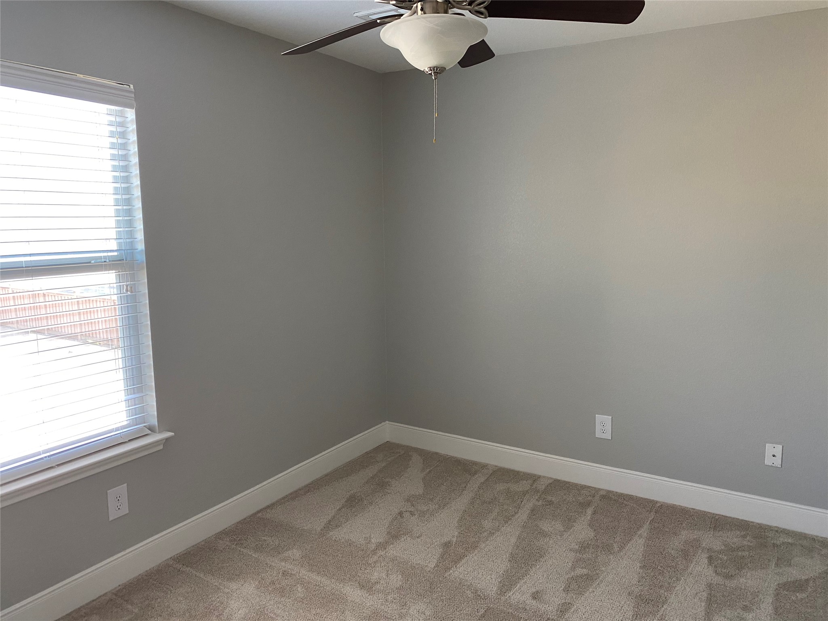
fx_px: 622
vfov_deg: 53.1
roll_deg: +0.1
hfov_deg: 67.3
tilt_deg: -9.0
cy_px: 310
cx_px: 414
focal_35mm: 26
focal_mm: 4.25
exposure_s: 1/60
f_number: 1.8
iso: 125
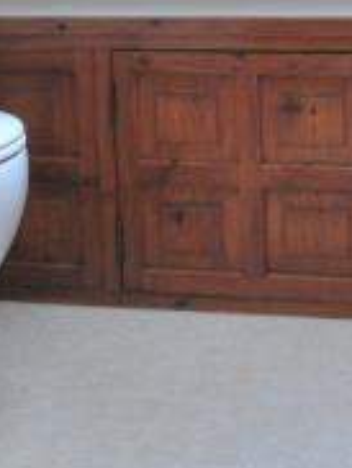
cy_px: -57
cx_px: 442
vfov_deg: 25.3
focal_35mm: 71
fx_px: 960
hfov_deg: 19.4
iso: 200
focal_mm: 10
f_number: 3.5
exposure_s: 1/50
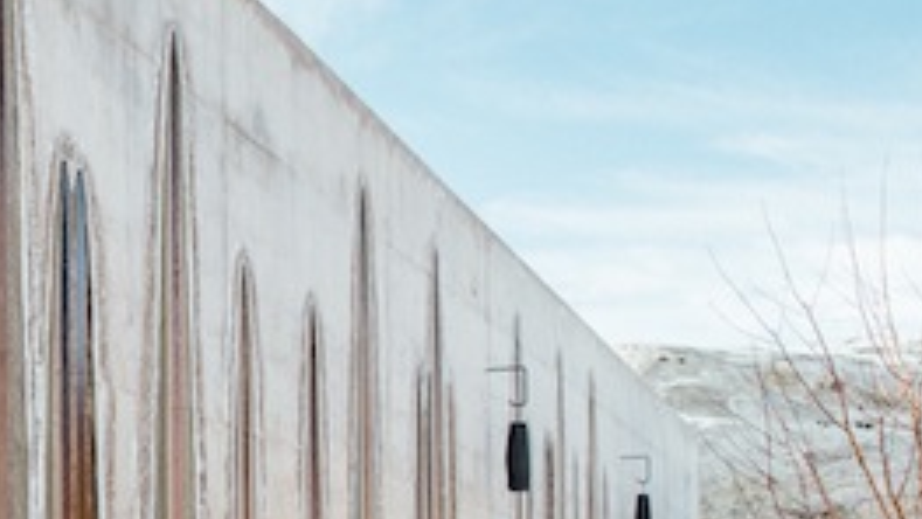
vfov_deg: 13.7
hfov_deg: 23.1
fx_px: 2103
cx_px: -126
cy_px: 626
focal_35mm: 86
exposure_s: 1/500
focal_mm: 24
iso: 250
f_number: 7.1
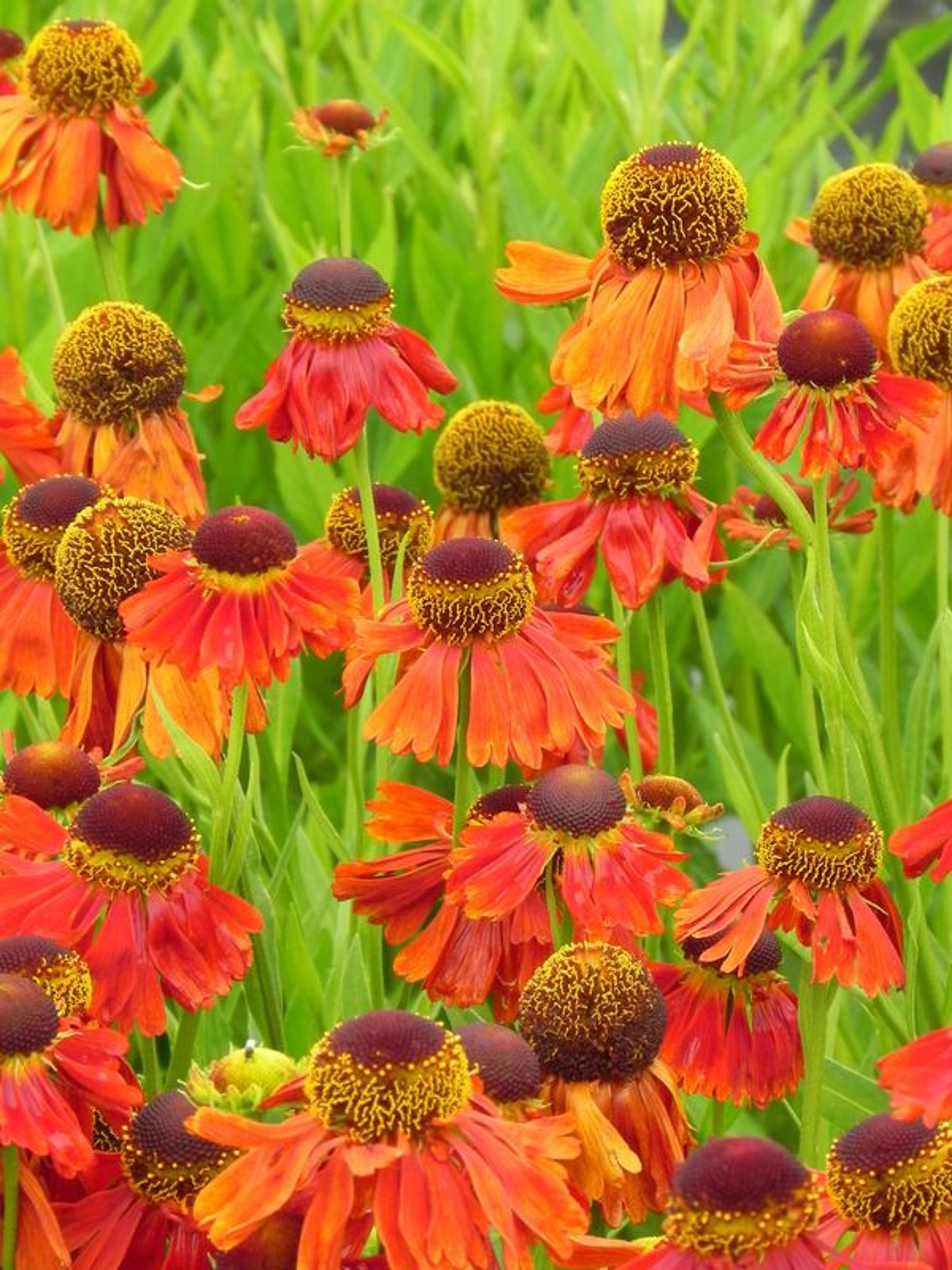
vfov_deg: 9.3
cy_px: 635
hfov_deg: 7.0
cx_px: 476
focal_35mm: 212
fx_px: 7774
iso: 160
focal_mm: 37.7
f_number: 8
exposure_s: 1/50
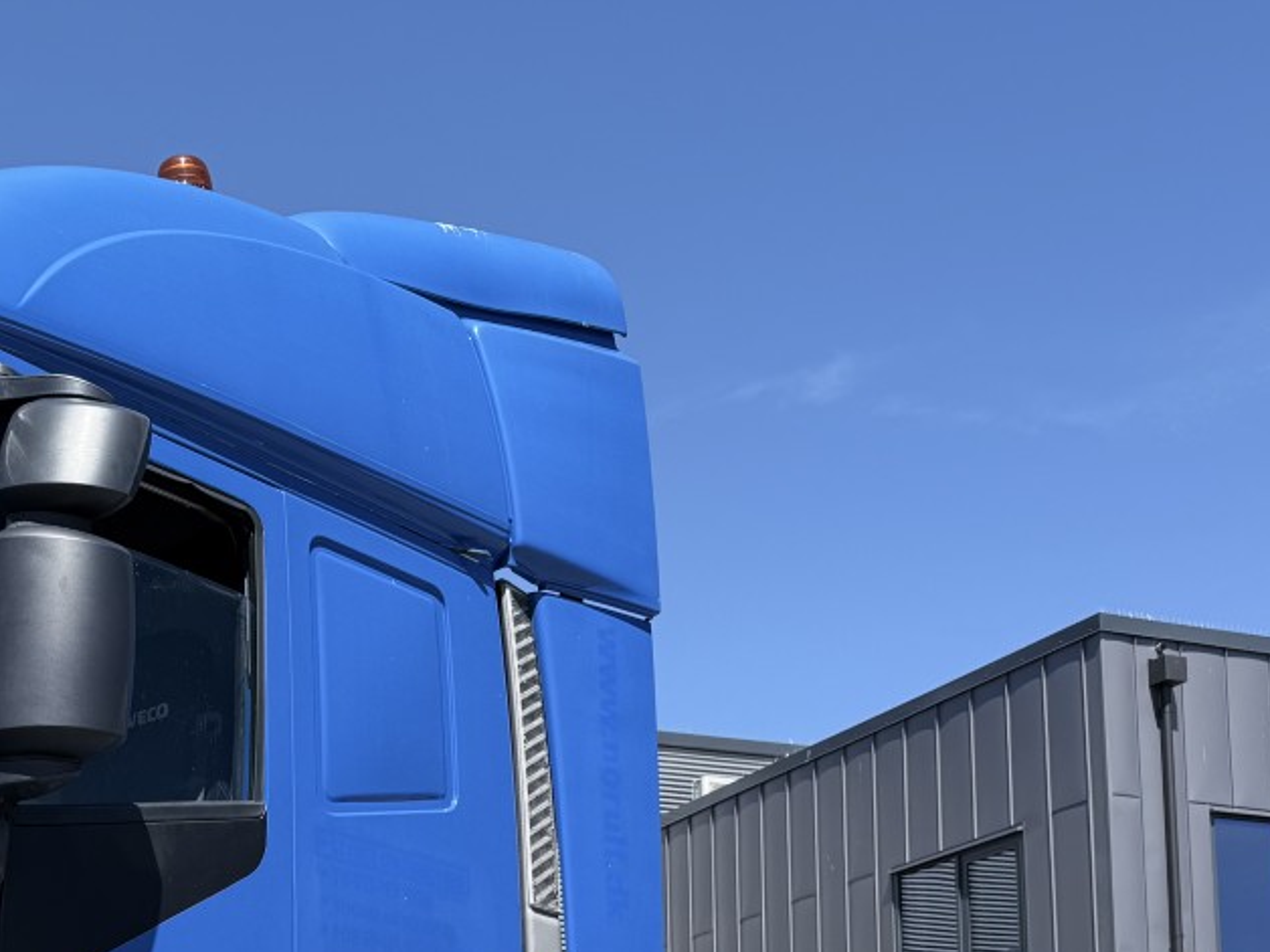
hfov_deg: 33.9
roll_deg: -0.6
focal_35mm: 55
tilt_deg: +9.6
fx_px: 2018
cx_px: 257
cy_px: 1069
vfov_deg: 24.6
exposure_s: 1/2445
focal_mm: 6.76
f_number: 1.78
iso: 80
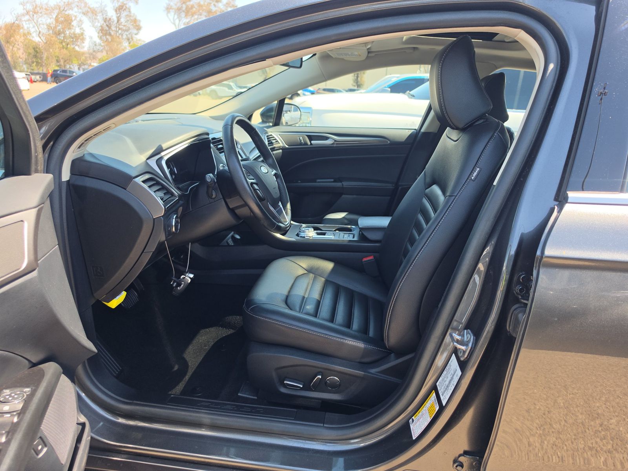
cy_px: 236
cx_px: 314
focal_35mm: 23
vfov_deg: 58.9
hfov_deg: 73.9
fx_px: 417
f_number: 1.4
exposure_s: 1/217
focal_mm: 6.5
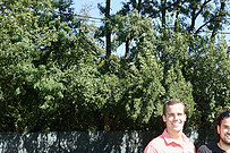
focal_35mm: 83
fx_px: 530
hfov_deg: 22.5
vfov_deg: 15.6
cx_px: 276
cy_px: 202
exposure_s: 1/250
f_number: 7.1
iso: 200
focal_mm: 29
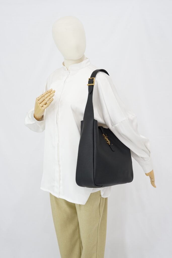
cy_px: 129
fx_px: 358
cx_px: 86
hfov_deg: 27.0
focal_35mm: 50
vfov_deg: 39.6
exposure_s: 1/6
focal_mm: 50
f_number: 6.3
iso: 640
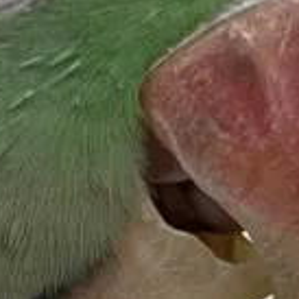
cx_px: -172
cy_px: 345
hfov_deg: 14.9
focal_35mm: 107
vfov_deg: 15.7
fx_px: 1046
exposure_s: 1/50
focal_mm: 5.7
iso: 80
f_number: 1.5
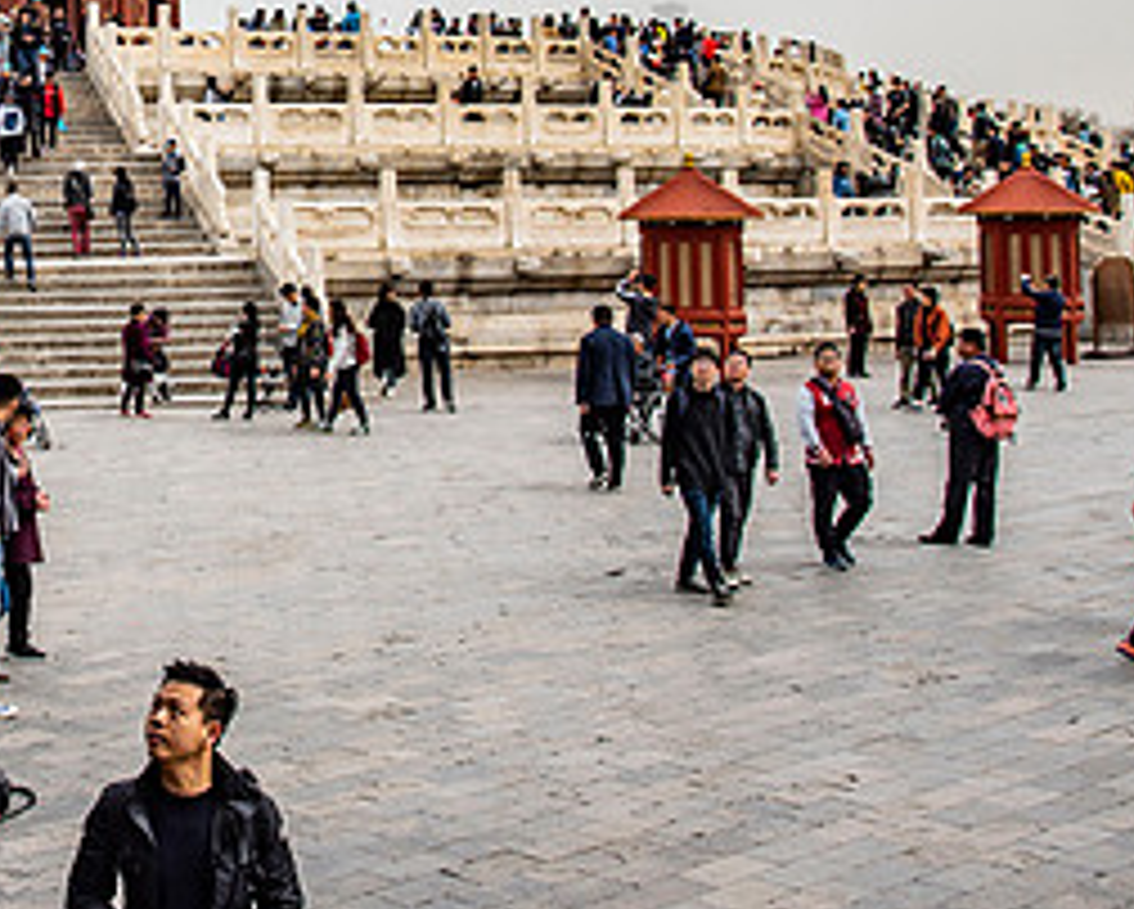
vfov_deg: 22.3
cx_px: -54
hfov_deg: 26.5
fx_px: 2250
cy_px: 97
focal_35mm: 67
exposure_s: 1/400
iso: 100
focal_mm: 31
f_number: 7.1
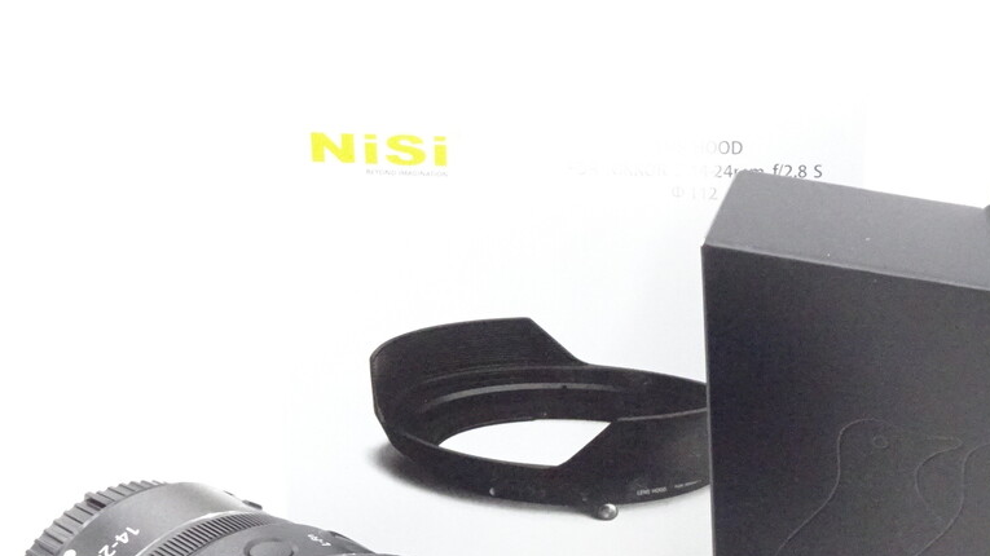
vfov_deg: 11.3
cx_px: 686
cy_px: 530
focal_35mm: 106
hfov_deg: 20.1
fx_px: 2782
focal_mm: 10.59
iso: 1600
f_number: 4.5
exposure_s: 1/80
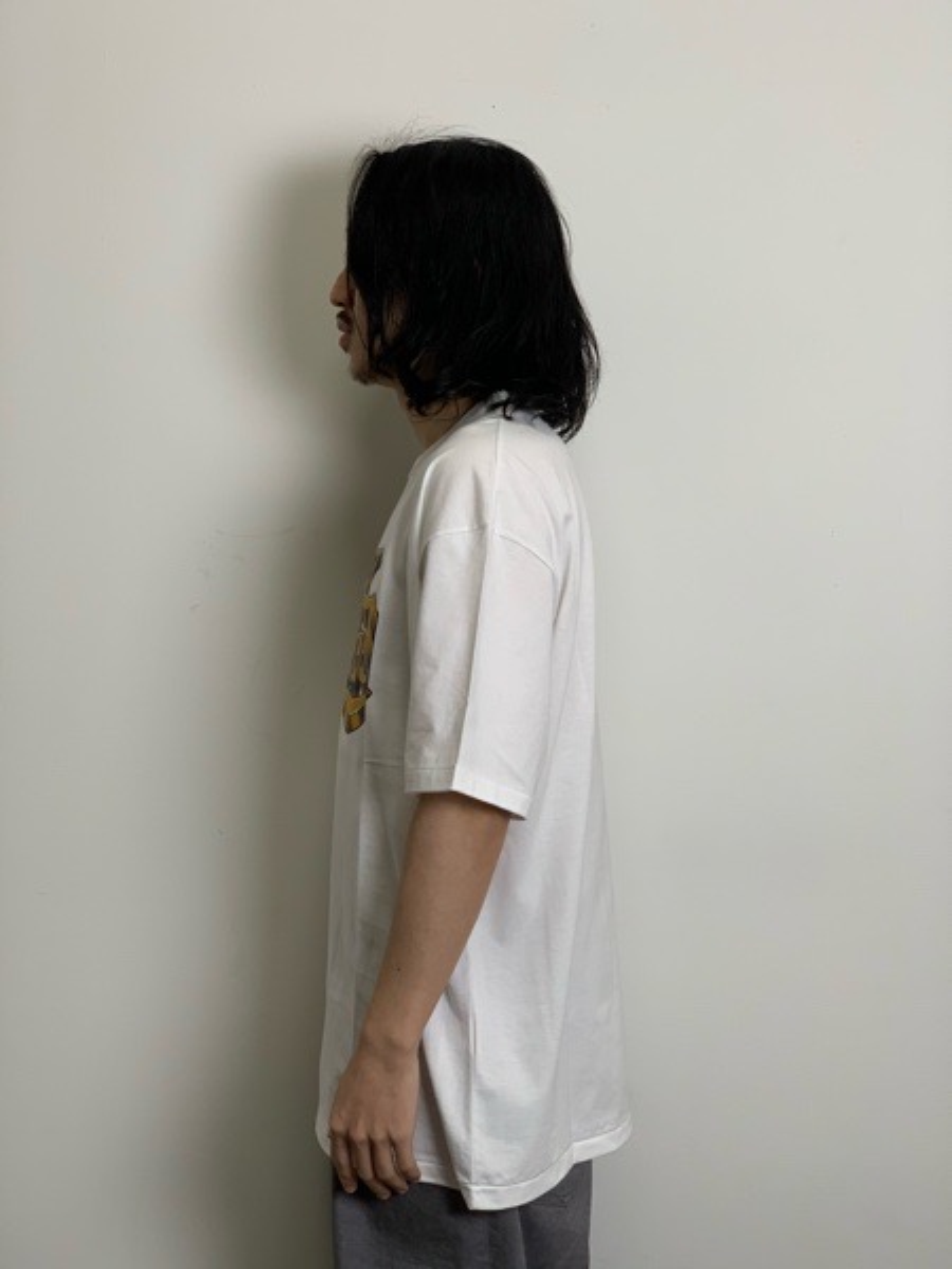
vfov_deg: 36.8
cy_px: 634
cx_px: 476
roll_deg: -0.4
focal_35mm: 52
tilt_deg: -2.9
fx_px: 1907
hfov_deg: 28.0
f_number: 2.4
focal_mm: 6
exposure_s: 1/120
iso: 64
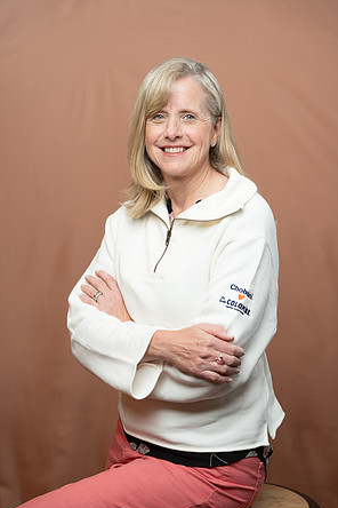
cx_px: 170
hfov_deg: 18.4
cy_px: 256
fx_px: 1042
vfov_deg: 27.3
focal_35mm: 74
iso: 320
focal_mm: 73
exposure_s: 1/160
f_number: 4
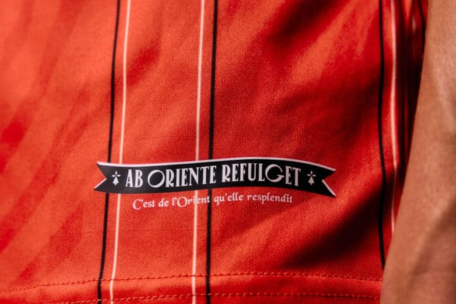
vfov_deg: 12.9
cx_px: 228
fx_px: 1343
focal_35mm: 106
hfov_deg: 19.3
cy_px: 196
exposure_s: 1/160
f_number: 5.6
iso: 640
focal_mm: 70
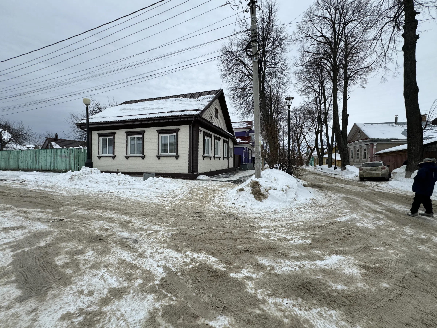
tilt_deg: +0.3
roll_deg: +1.2
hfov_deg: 102.1
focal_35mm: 14
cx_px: 218
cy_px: 164
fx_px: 177
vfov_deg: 85.7
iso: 50
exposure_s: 1/968
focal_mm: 2.22
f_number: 2.2
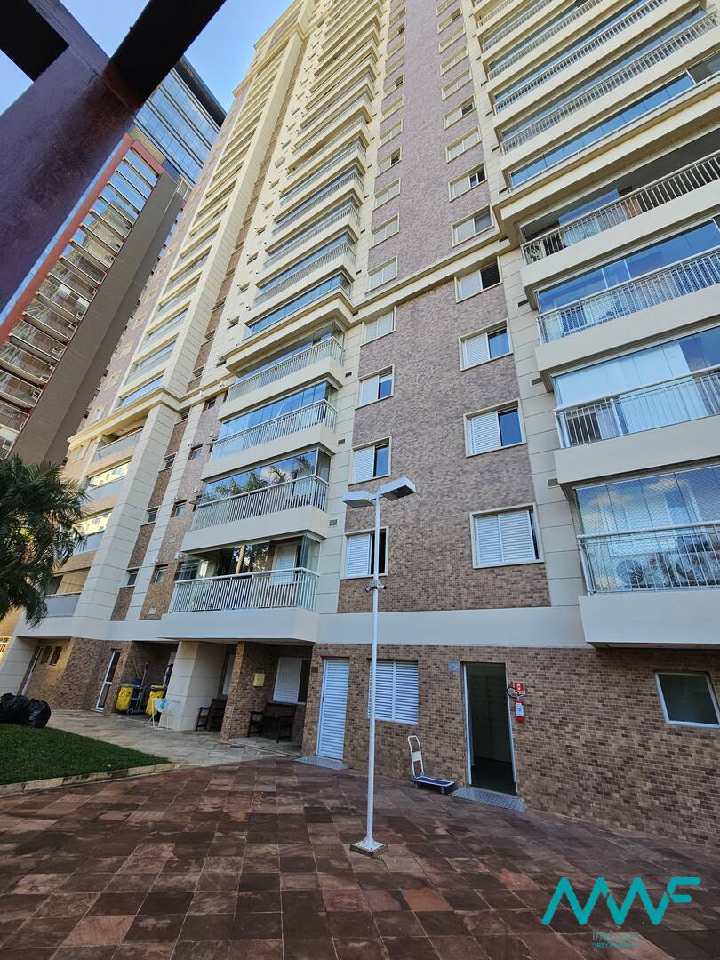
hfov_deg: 89.9
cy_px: 480
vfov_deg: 106.2
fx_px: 361
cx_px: 360
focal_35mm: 13
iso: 50
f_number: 2.2
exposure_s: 1/243
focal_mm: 2.2
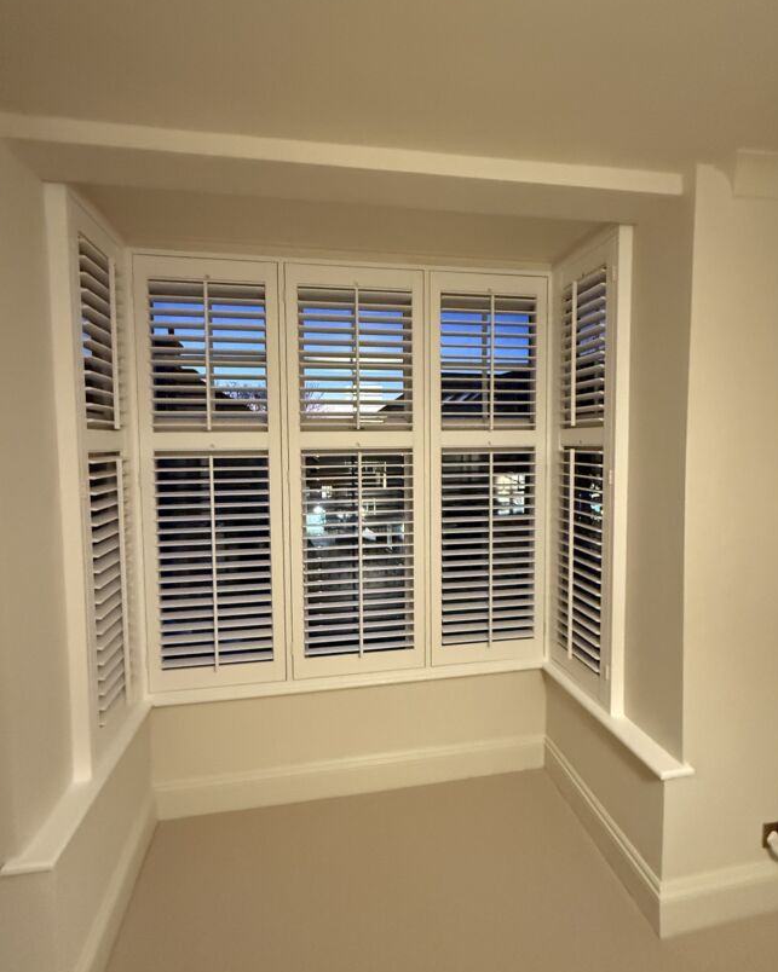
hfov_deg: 77.0
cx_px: 396
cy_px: 473
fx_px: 489
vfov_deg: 89.6
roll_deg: +0.2
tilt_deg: -1.2
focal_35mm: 17
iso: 1000
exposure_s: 1/50
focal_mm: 2.22
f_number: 2.2
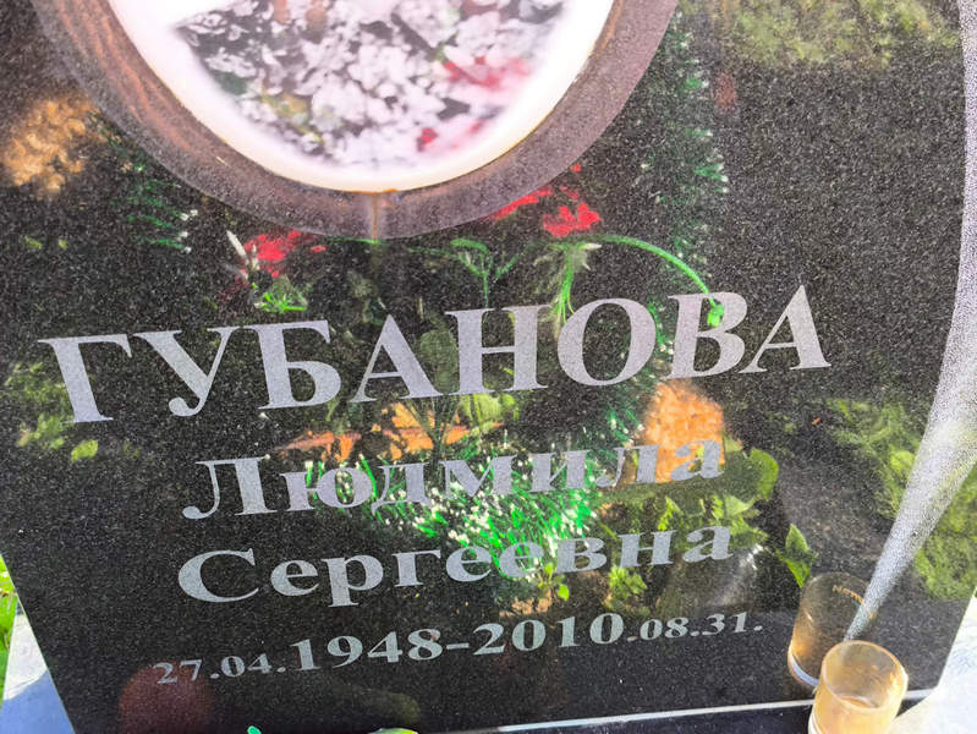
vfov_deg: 29.1
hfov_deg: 38.2
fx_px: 1412
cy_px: 367
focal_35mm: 50
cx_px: 488
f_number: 1.7
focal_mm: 4.71
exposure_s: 1/100
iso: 50
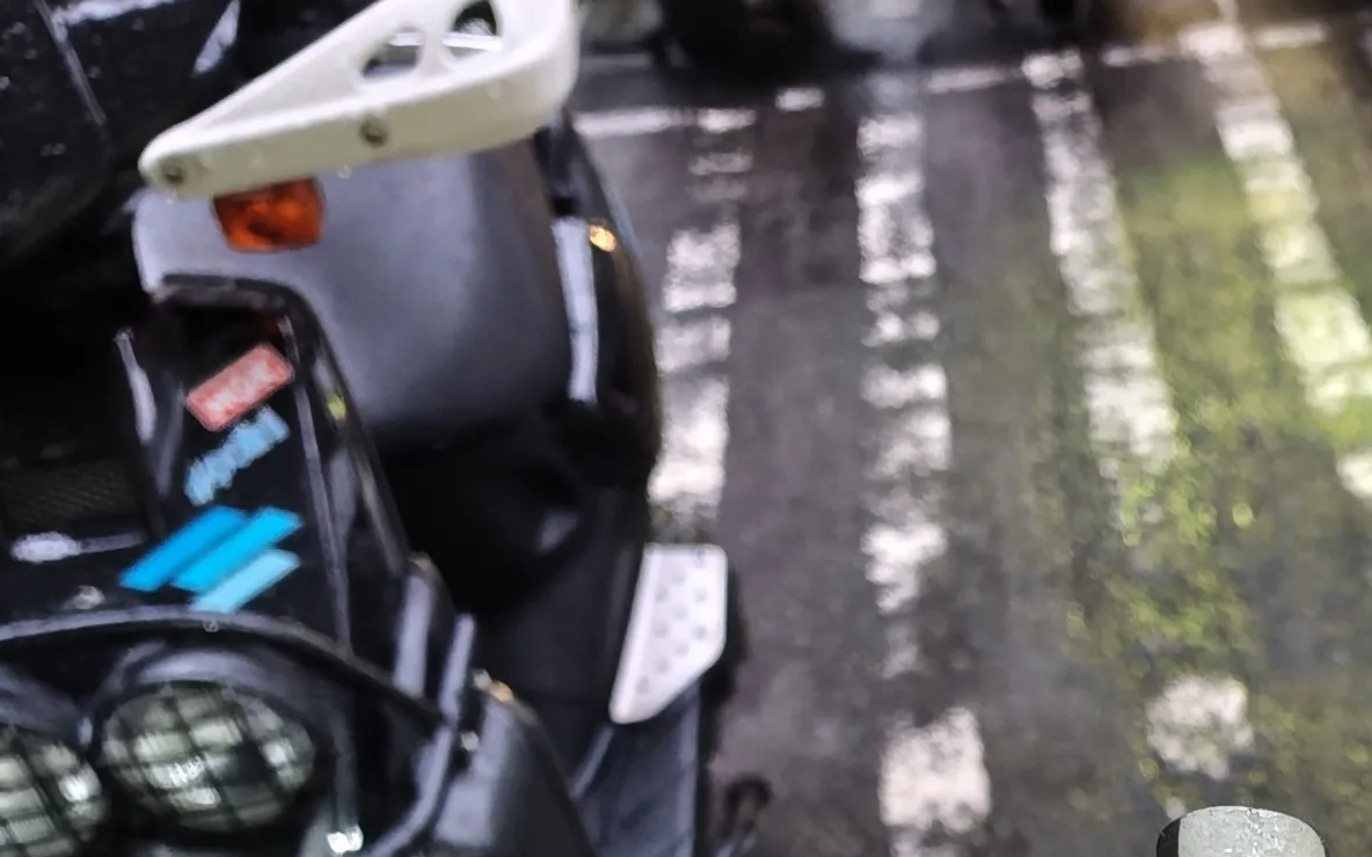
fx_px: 3141
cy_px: 1668
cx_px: 1772
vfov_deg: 13.5
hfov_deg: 22.2
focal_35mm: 84
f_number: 1.7
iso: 1250
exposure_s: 1/30
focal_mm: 6.07
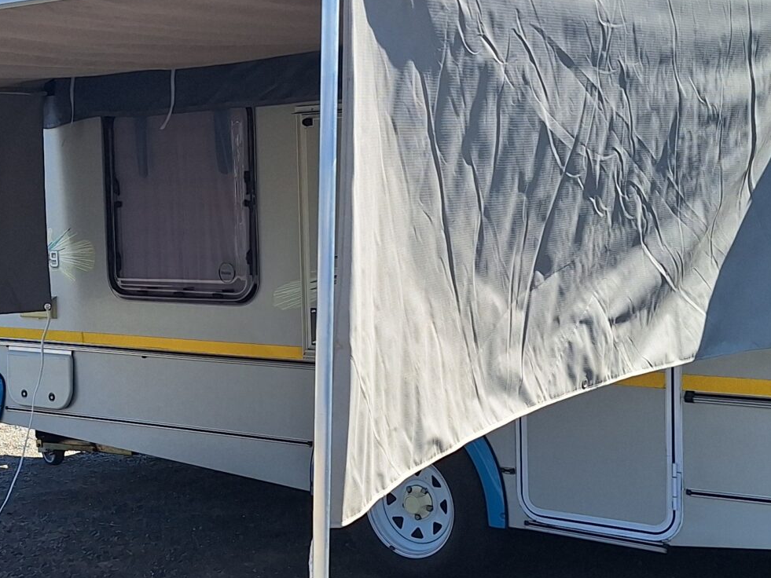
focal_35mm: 60
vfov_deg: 24.4
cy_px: 316
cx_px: 252
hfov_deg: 31.9
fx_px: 1337
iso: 40
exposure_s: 1/1669
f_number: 1.8
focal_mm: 5.54
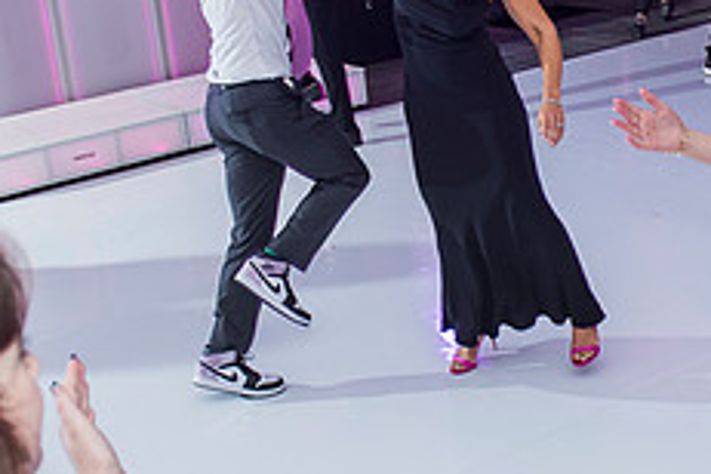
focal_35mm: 62
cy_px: 88
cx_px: 388
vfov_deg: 21.6
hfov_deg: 32.4
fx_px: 1224
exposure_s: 1/100
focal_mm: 24
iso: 1000
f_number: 4.5
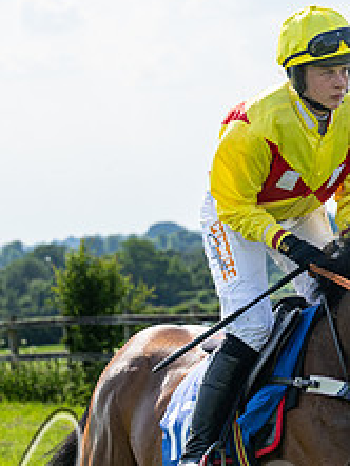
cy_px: 268
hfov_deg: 5.8
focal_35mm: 254
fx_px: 3421
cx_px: 478
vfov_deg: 7.8
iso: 200
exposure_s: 1/1250
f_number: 5
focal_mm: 70
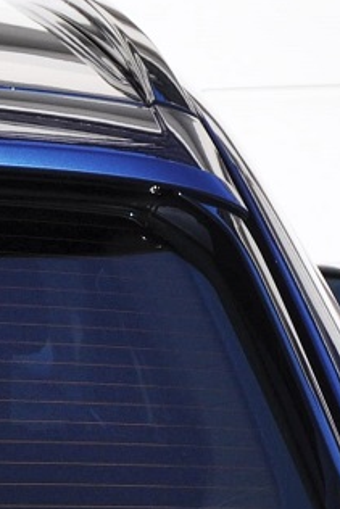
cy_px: 813
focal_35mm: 522
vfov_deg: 3.9
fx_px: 7386
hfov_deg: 2.6
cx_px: -490
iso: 250
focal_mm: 58
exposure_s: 1/800
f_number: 7.1
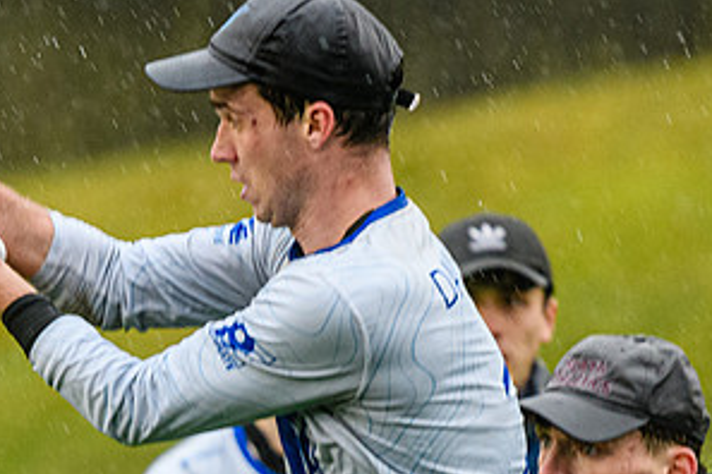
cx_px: 183
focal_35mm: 851
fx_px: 16830
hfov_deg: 2.4
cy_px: 582
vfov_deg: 1.6
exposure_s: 1/1000
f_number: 3.2
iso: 1250
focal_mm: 190
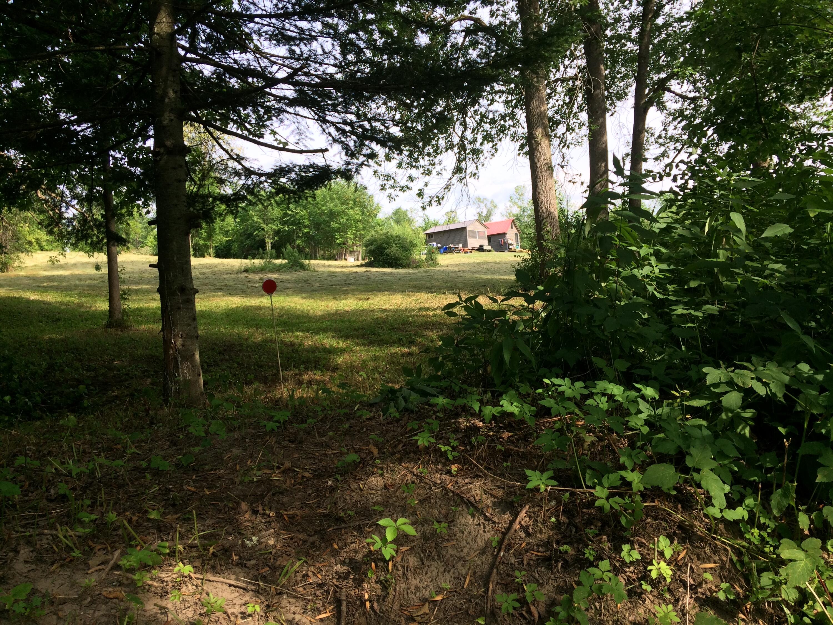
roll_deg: +2.0
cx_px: 416
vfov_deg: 48.2
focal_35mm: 29
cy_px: 312
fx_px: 698
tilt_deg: +0.1
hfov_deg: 61.7
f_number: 2.2
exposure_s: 1/423
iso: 32
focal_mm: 4.15
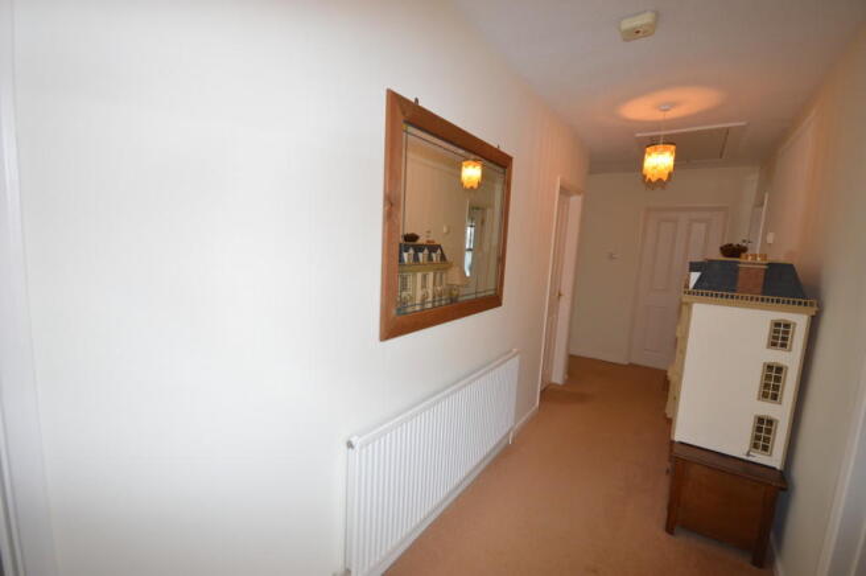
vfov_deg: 77.2
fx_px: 360
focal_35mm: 15
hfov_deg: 100.4
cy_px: 288
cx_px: 433
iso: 400
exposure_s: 1/60
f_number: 4
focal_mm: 10
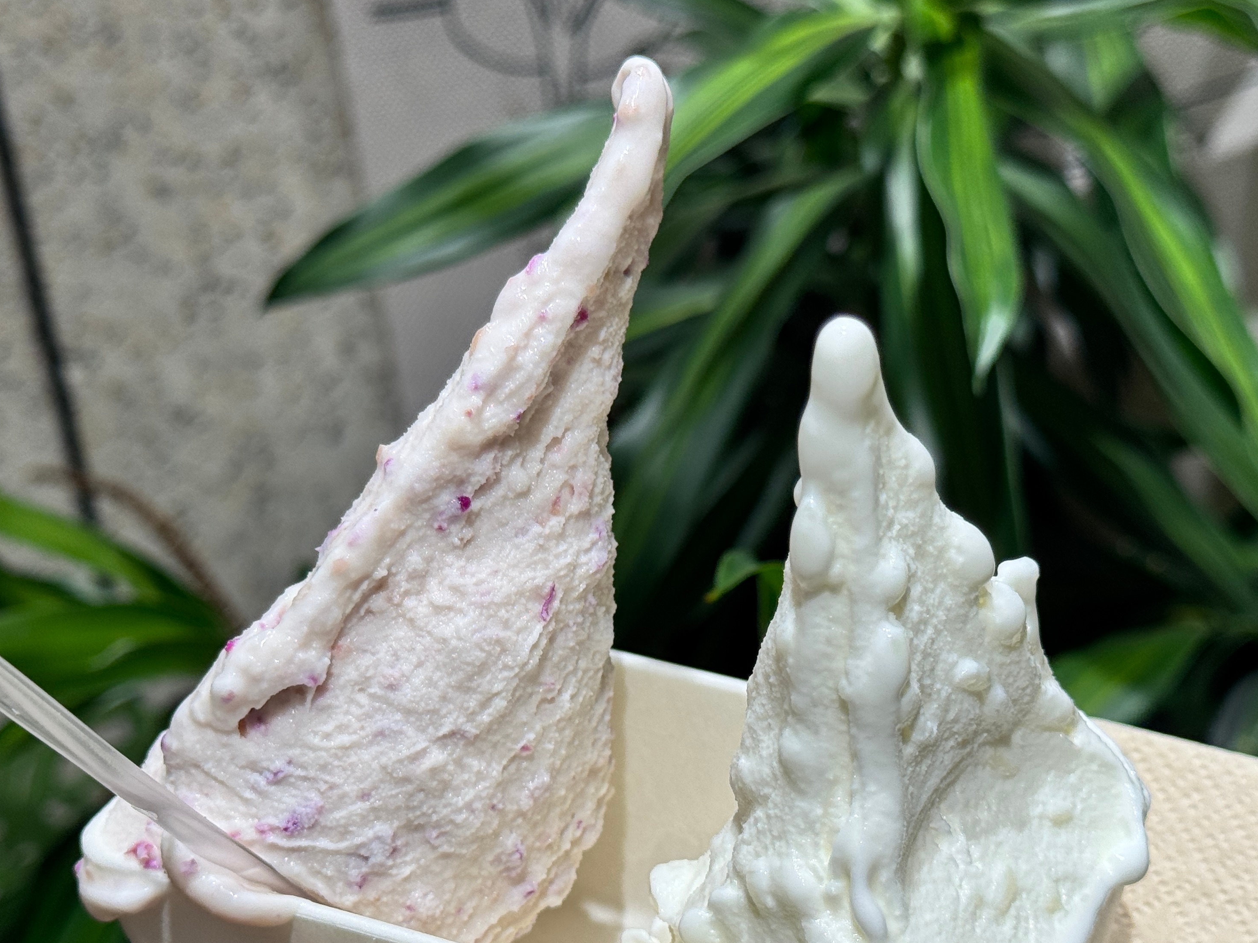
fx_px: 2399
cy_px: 567
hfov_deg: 29.4
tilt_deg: -24.1
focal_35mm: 66
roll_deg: +8.1
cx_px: 575
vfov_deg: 22.2
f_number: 1.78
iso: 64
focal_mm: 6.76
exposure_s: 1/454
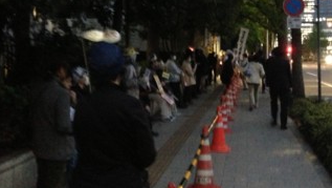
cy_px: 40
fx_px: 449
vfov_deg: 23.3
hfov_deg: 40.5
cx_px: 184
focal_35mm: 51
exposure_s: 1/15
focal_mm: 4.13
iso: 800
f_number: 2.4
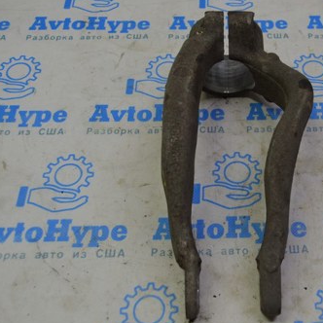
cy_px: 154
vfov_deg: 31.6
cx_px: 260
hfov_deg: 30.8
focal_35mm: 54
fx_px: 570
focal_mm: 22
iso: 400
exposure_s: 1/100
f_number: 5
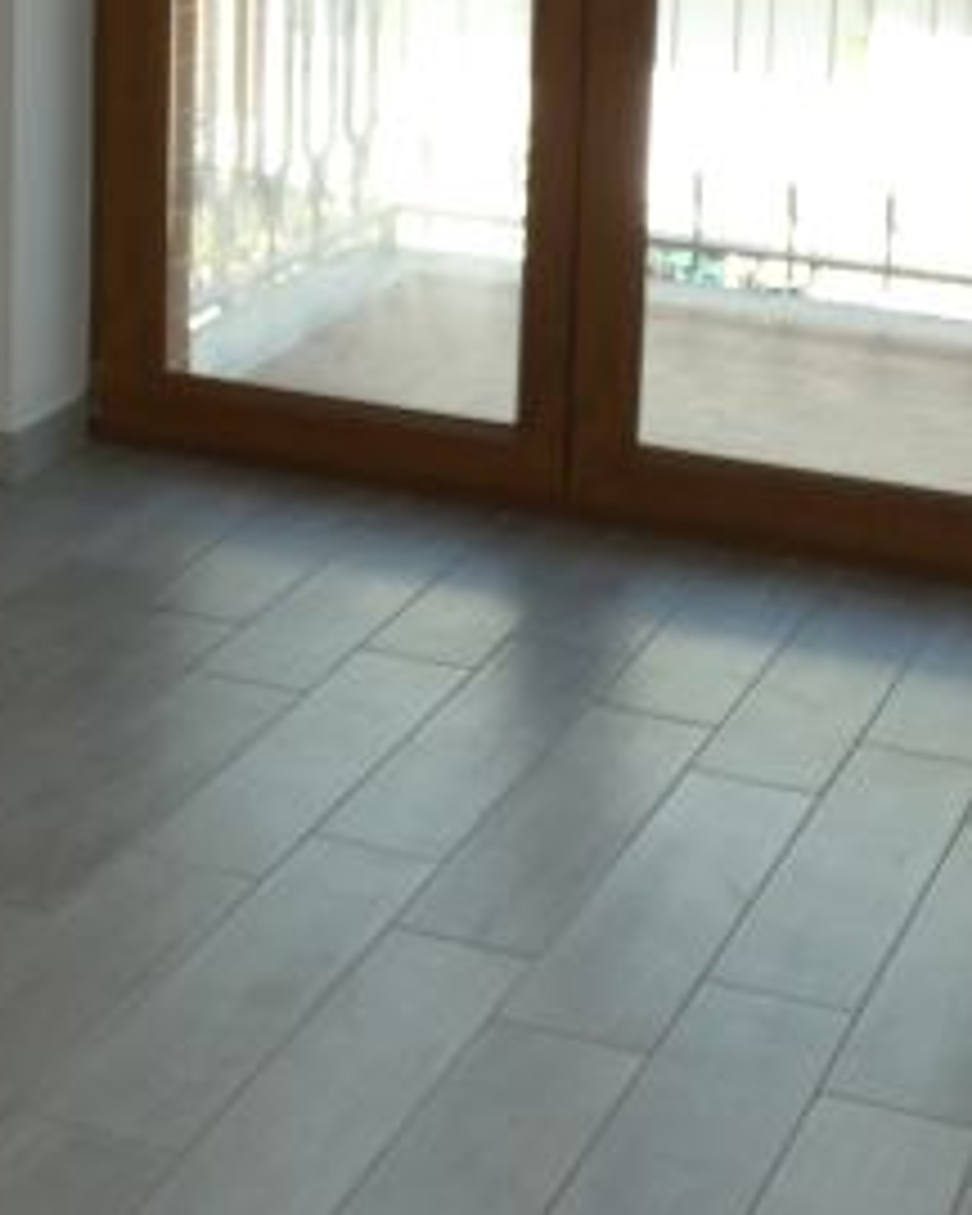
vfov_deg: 22.1
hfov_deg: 18.5
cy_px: -4
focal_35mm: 83
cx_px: 382
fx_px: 2985
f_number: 3
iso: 80
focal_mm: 4.1
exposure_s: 1/160
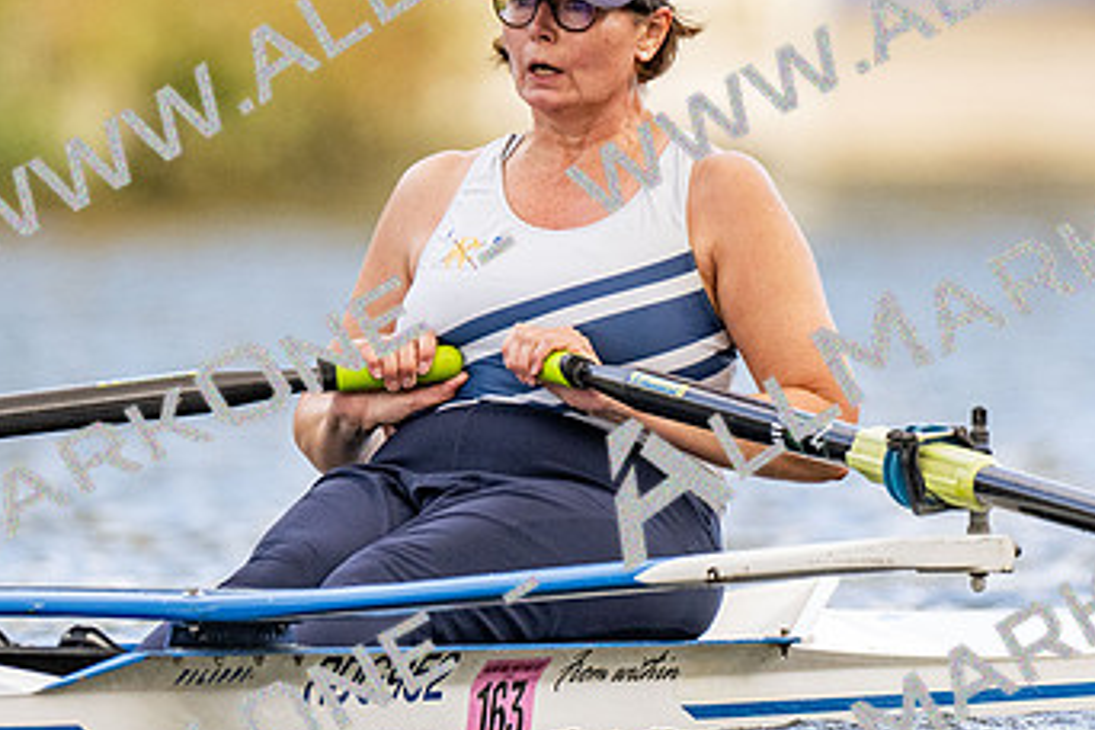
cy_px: 267
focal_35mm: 1528
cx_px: 333
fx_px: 46473
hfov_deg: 1.3
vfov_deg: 0.9
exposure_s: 1/2500
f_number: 4
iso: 800
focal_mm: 600
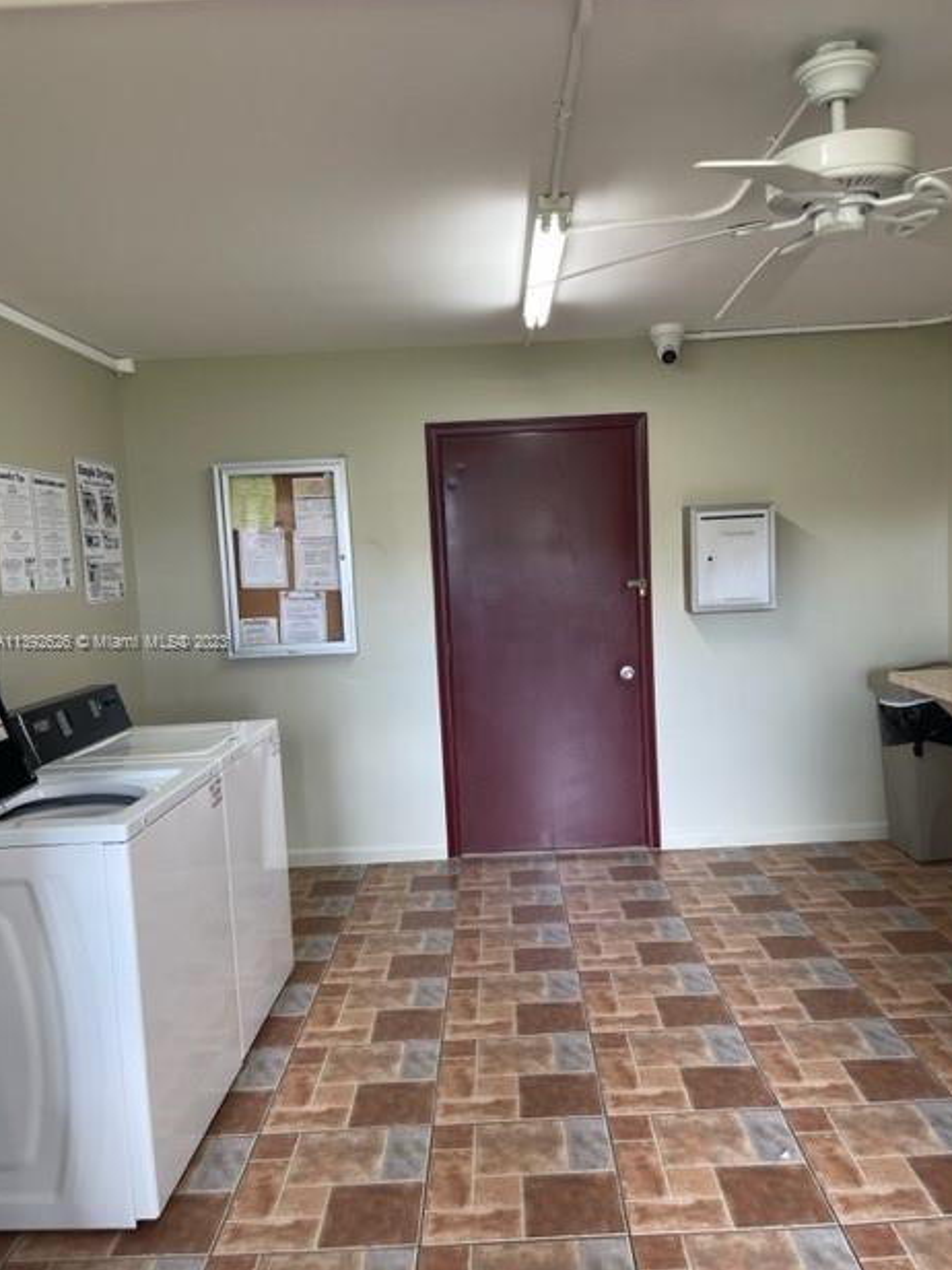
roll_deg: +0.9
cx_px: 486
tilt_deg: -4.1
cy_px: 643
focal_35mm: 27
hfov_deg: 51.4
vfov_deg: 65.3
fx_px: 990
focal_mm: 5.1
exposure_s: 1/60
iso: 80
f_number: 1.6
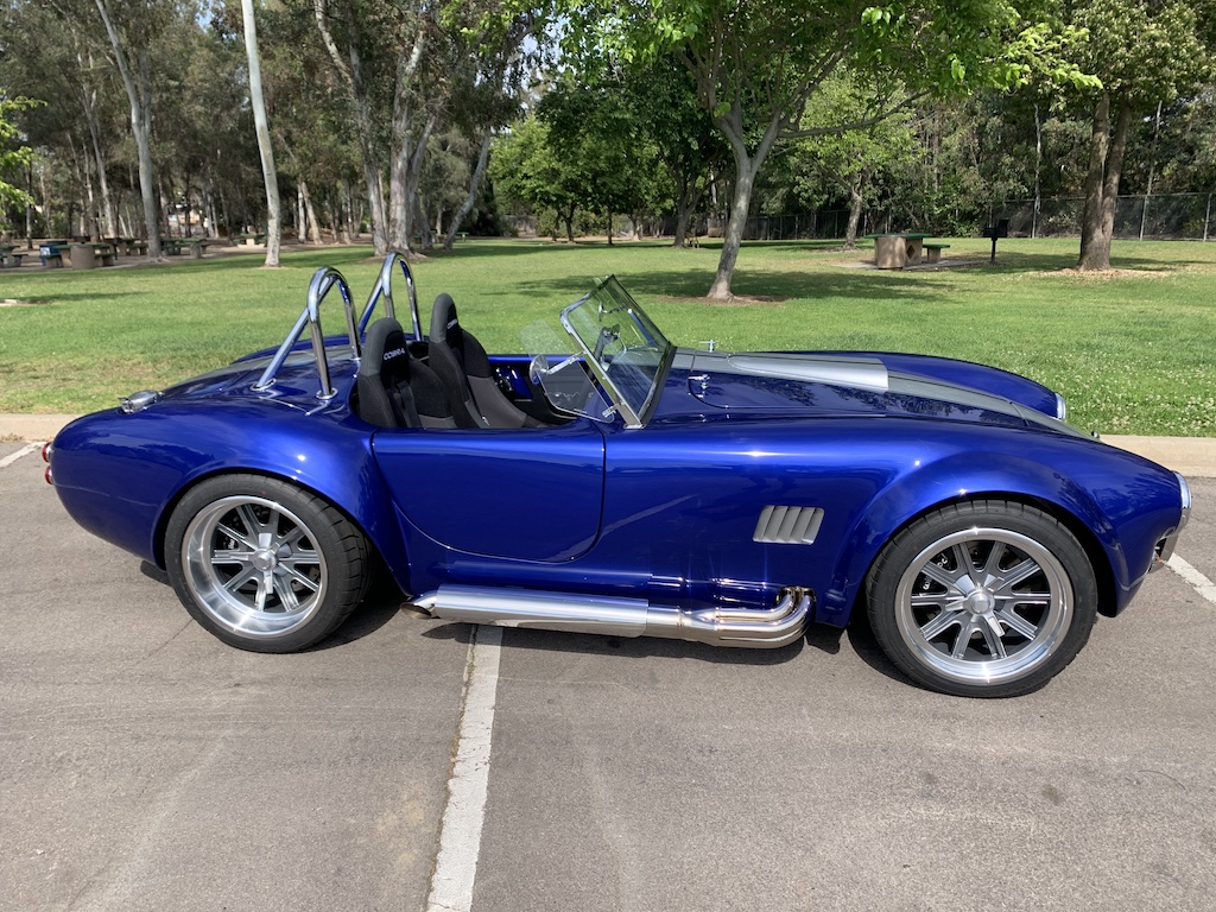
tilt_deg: -17.3
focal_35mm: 26
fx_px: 913
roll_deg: +1.2
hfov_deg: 67.3
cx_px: 608
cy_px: 456
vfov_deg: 53.1
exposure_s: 1/1054
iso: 25
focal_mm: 4.25
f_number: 1.8
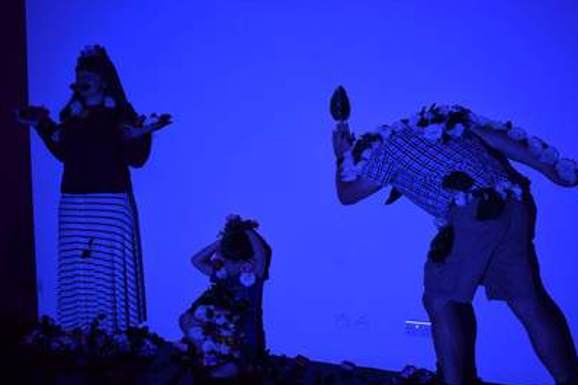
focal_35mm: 38
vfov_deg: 35.0
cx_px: 301
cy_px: 199
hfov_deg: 50.7
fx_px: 610
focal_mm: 24
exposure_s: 1/60
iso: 640
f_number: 4
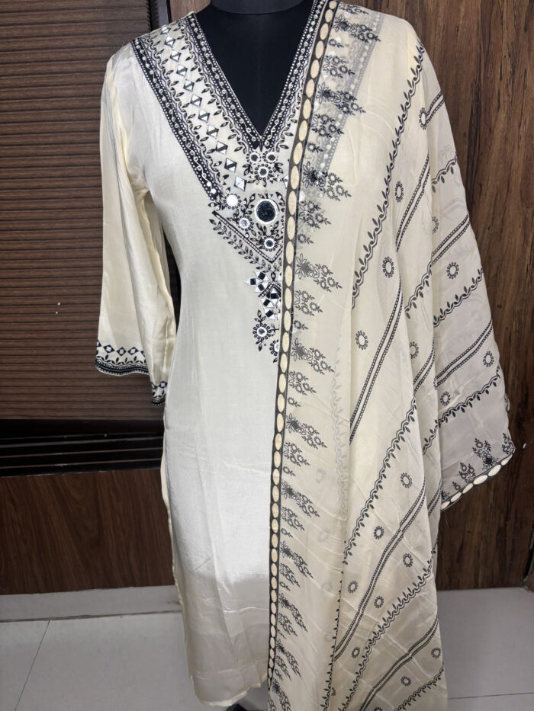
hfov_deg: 53.1
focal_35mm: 26
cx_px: 267
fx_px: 535
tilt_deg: -23.6
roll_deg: +1.9
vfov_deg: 67.3
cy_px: 356
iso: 80
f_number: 1.6
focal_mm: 5.96
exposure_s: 1/100
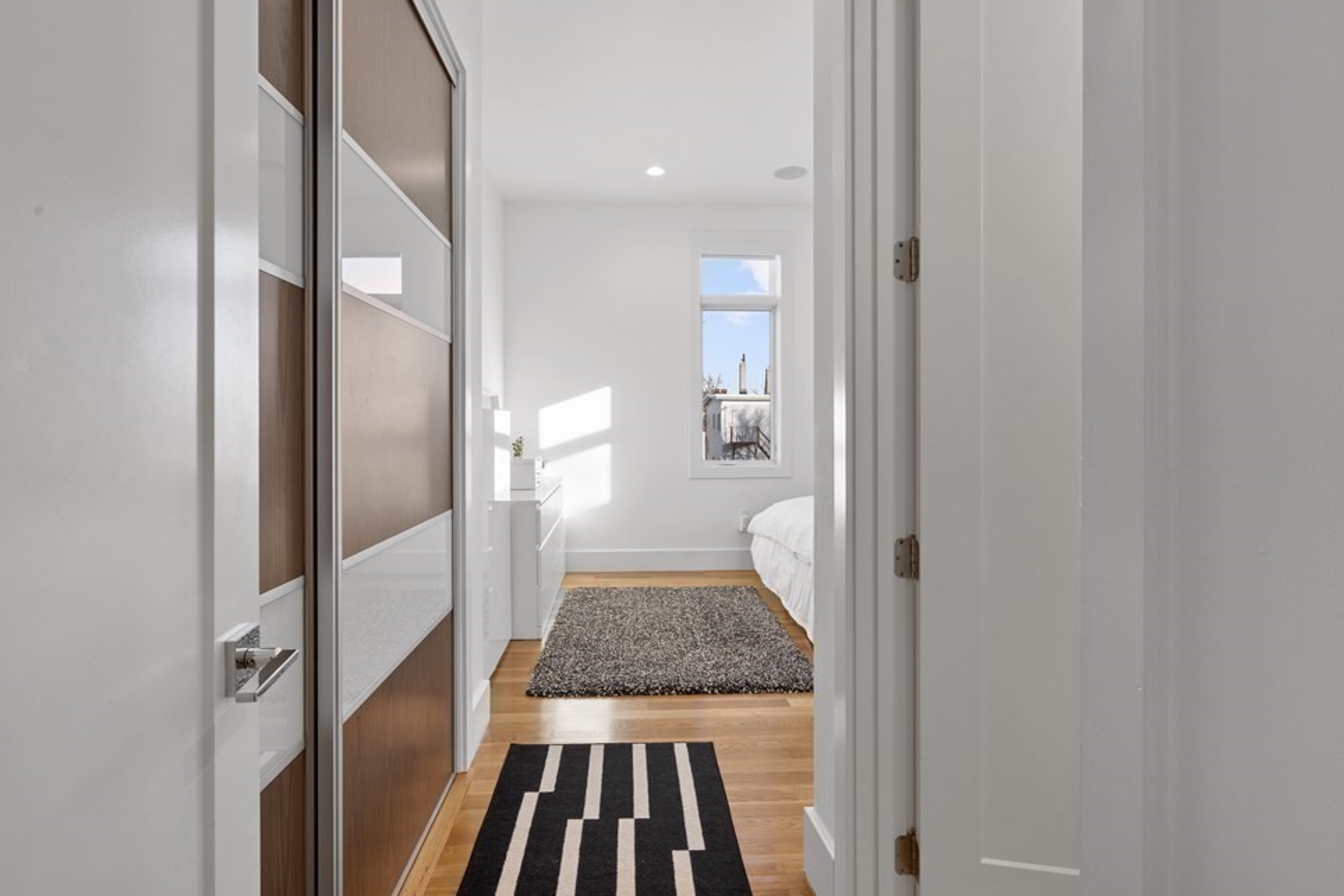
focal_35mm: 17
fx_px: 635
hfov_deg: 93.2
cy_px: 424
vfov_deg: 70.4
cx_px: 646
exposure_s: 1/2
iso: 320
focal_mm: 16
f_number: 11
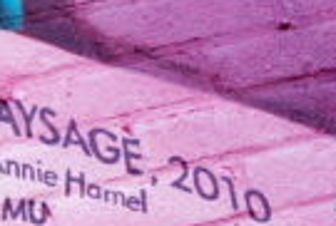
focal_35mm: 255
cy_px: 292
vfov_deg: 5.4
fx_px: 2388
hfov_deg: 7.8
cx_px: -259
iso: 320
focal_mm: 46
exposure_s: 1/50
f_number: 11
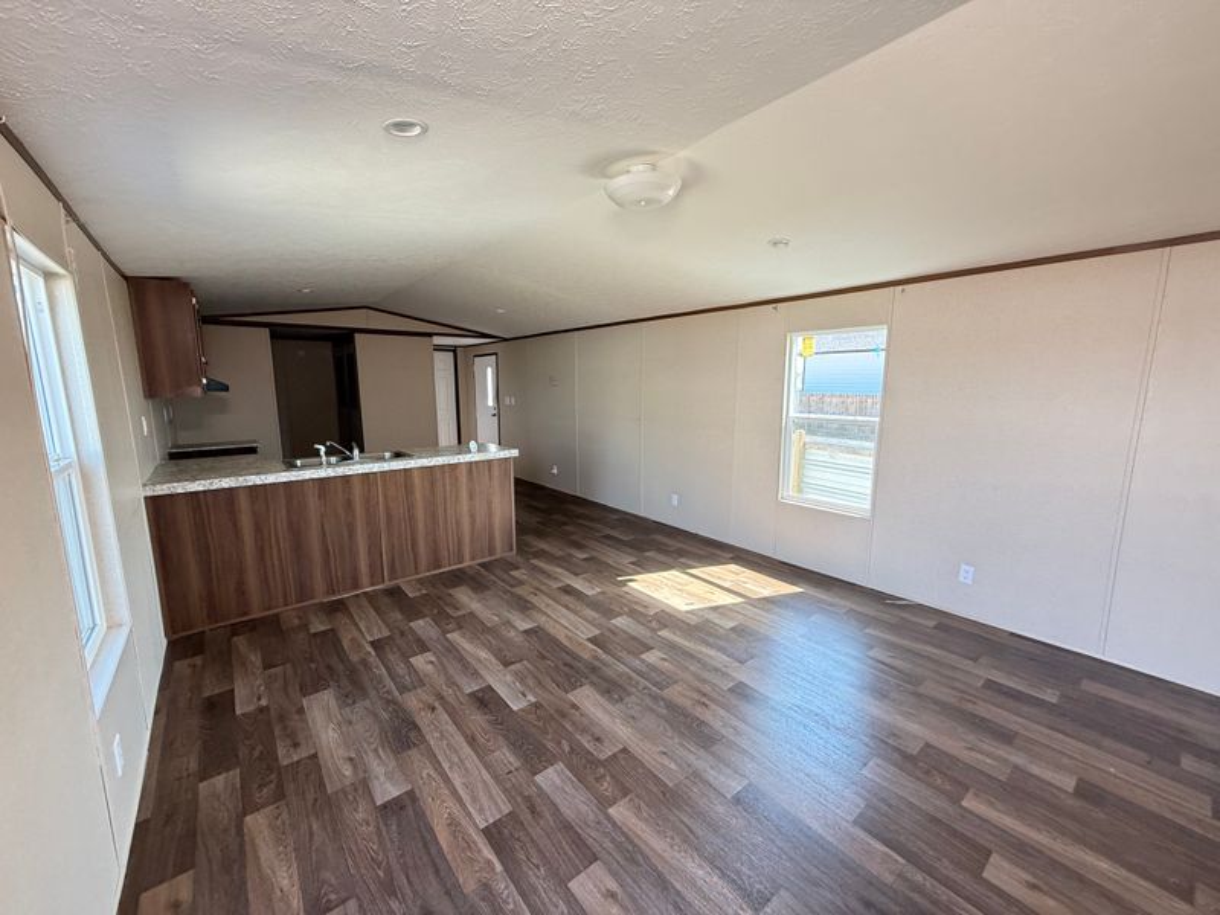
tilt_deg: -8.6
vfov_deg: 85.7
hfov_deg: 102.1
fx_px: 493
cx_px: 610
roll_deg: +0.0
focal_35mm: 14
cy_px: 458
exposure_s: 1/99
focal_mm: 2.22
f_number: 2.2
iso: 200
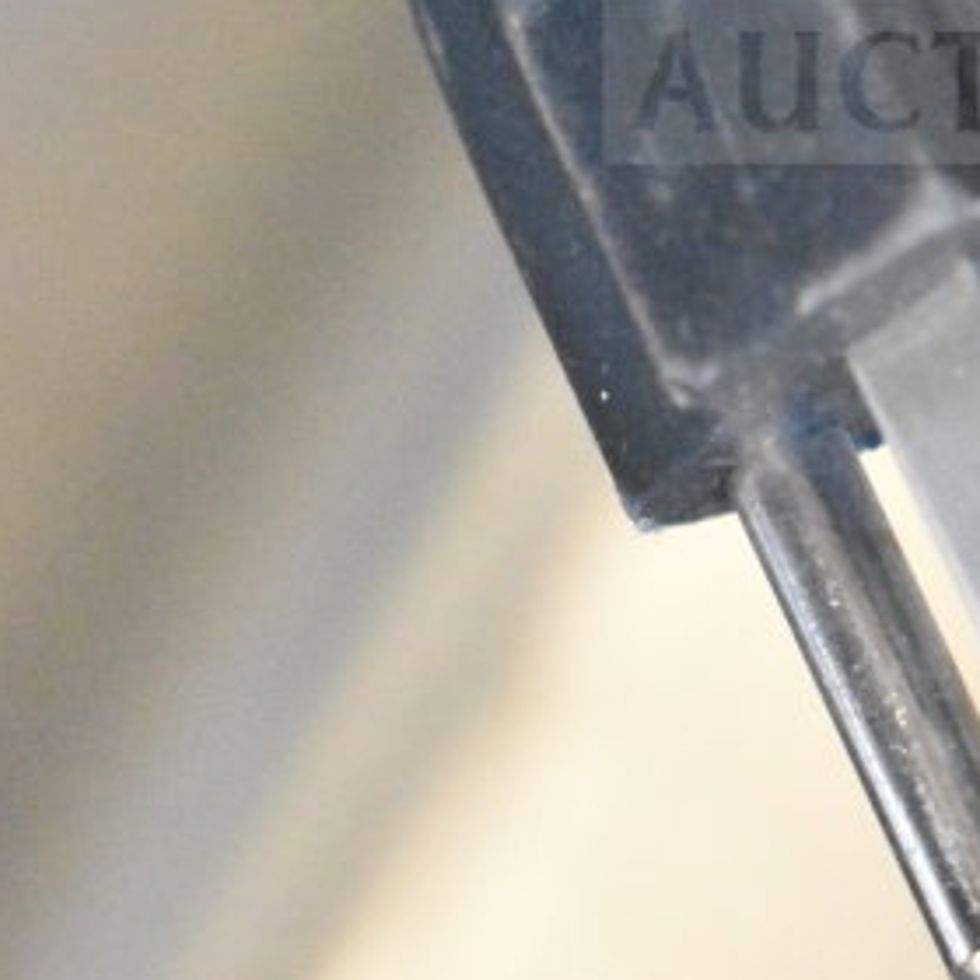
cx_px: 994
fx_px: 7347
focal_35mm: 229
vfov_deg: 7.6
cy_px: -114
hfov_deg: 7.6
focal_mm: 55
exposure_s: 1/100
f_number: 5.6
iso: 18000
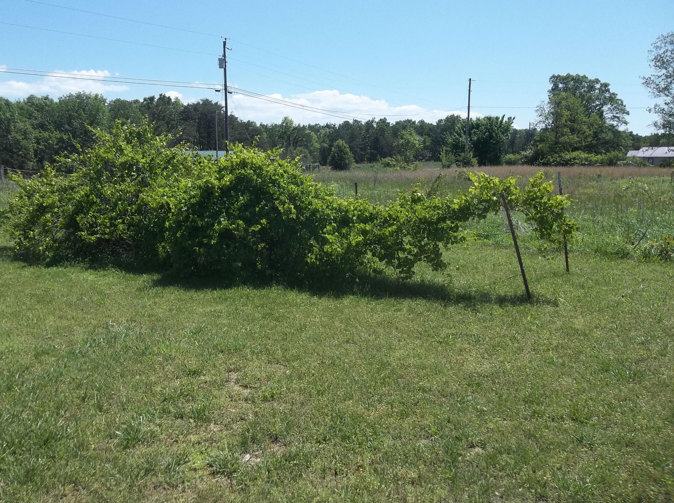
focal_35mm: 31
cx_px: 289
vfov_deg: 45.3
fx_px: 603
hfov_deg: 58.2
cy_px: 244
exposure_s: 1/160
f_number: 8.9
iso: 80
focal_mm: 4.9
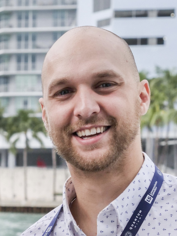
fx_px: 614
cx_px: 88
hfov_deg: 16.4
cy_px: 118
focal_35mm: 90
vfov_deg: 21.8
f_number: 6.3
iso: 800
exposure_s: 1/3200
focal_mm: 45
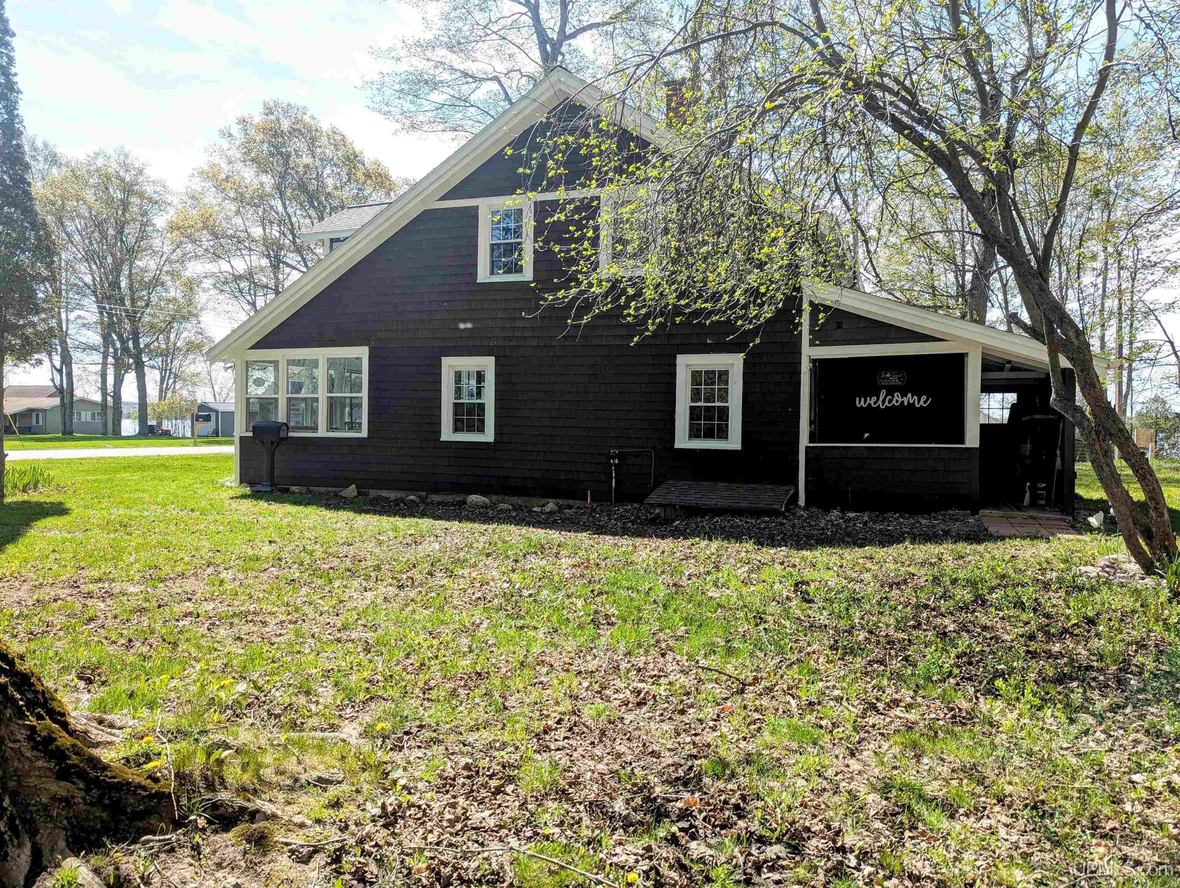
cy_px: 444
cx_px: 590
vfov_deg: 56.9
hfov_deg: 71.5
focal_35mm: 24
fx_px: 819
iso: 37
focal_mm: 6.81
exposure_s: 1/647
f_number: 1.85
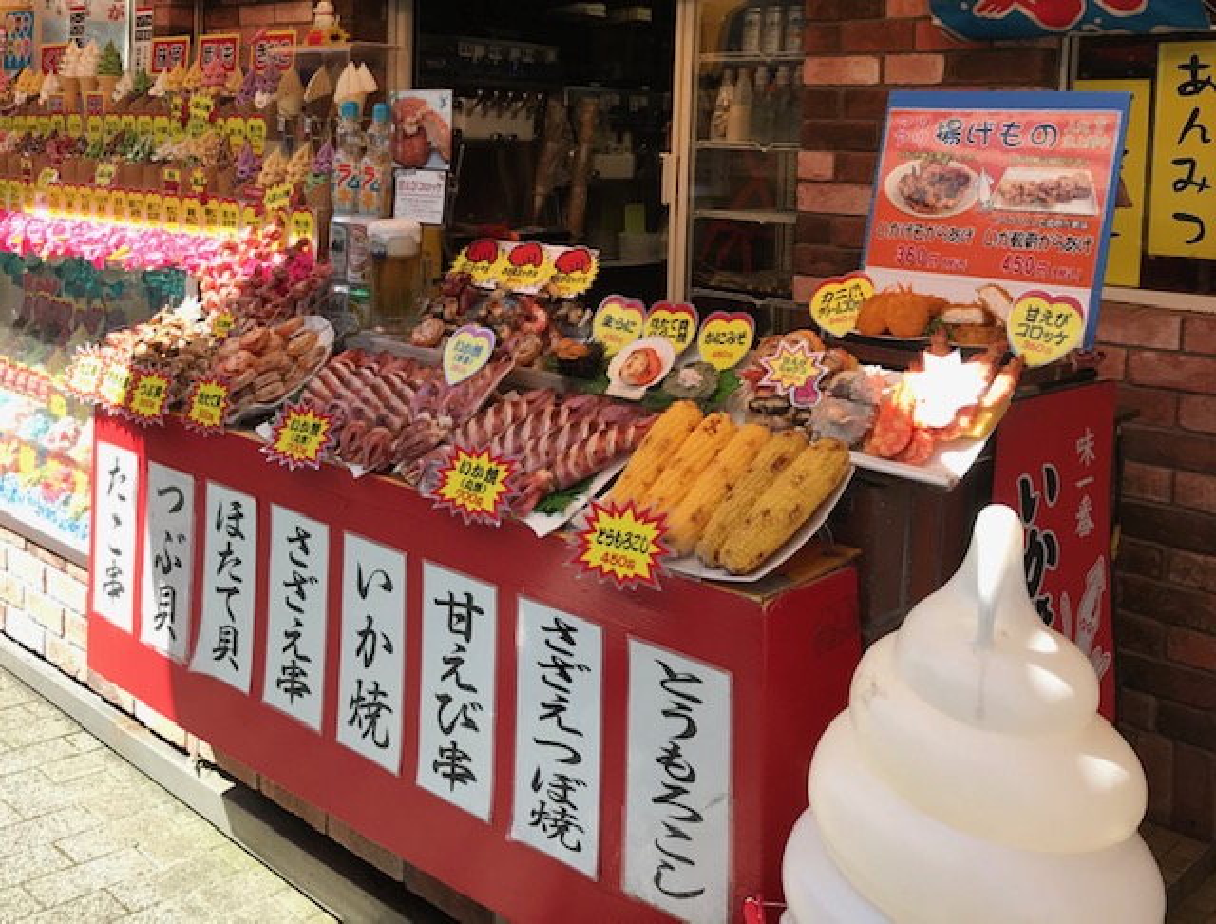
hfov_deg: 63.2
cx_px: 608
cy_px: 462
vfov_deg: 50.1
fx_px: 988
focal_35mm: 28
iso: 20
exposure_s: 1/563
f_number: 1.8
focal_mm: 3.99
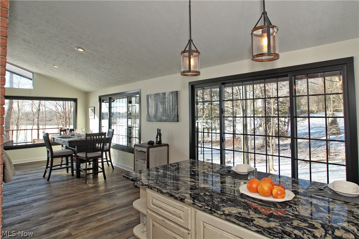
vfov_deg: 72.0
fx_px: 164
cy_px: 120
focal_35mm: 16
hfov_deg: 95.0
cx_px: 180
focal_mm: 11
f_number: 4.5
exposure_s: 1/160
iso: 125
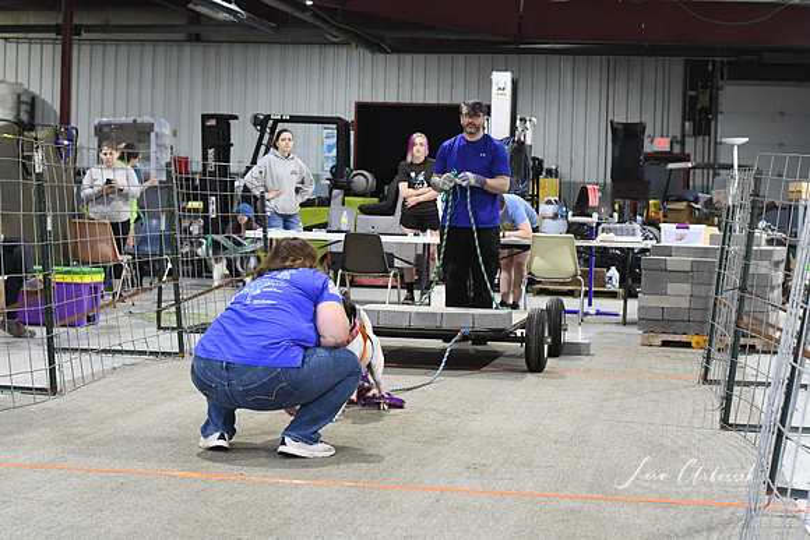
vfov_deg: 18.2
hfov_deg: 27.0
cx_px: 405
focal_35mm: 75
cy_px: 270
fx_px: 1688
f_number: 4.5
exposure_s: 1/320
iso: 5000
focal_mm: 50
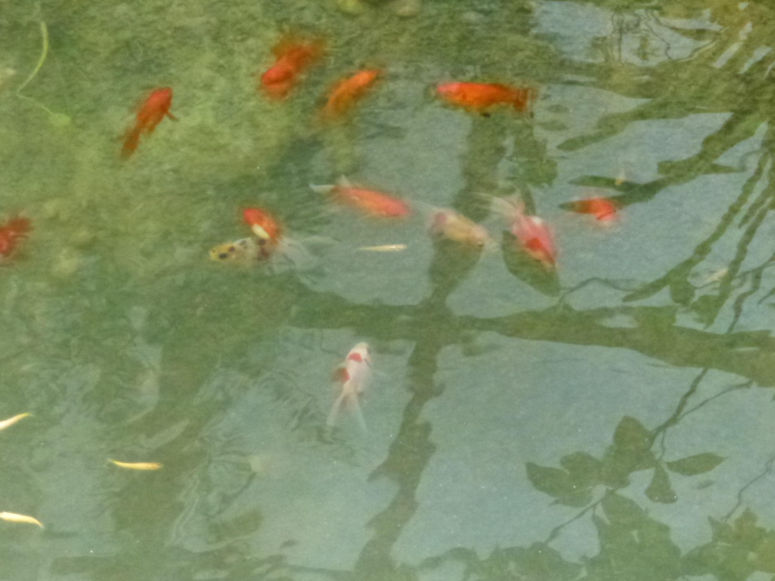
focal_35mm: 216
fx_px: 4836
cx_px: 376
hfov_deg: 9.2
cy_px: 260
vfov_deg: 6.9
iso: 1600
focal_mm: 30.1
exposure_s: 1/400
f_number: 5.4
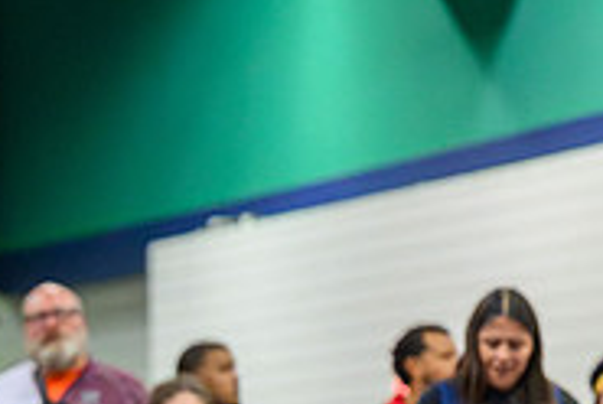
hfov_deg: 7.0
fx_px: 4865
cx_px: -223
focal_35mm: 290
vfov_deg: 4.7
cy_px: 524
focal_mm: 76
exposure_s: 1/640
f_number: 2.8
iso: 12800
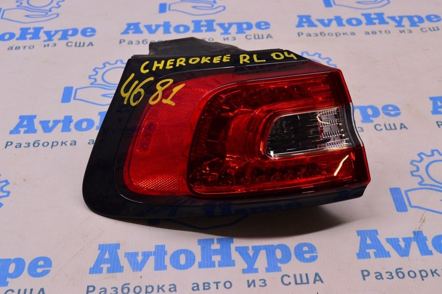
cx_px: 221
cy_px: 147
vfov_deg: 26.4
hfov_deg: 38.9
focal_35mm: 51
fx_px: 626
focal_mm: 34
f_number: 8
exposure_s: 1/125
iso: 1600
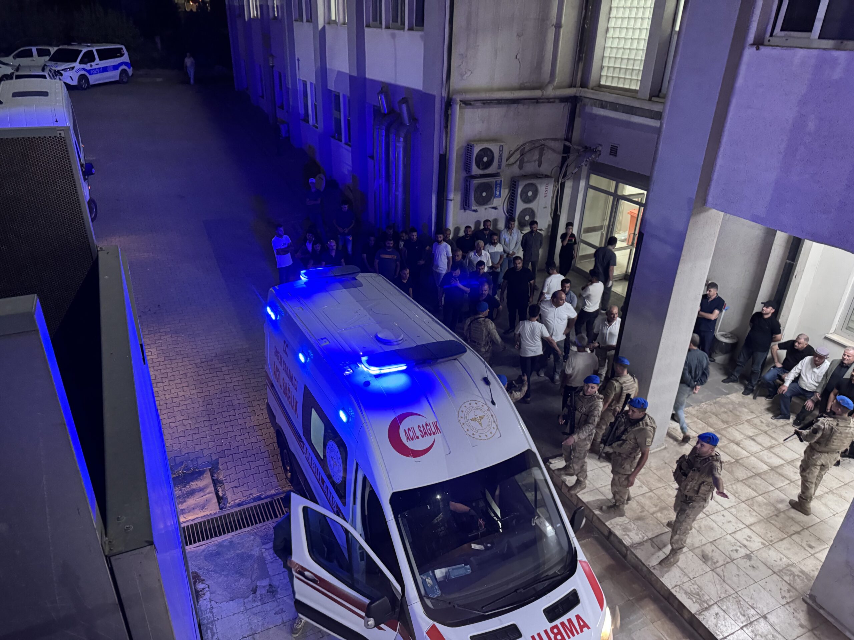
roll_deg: -0.2
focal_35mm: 24
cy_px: 320
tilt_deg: -28.8
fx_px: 592
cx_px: 427
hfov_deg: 71.6
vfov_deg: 56.8
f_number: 1.78
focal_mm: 6.76
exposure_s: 1/43
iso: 800
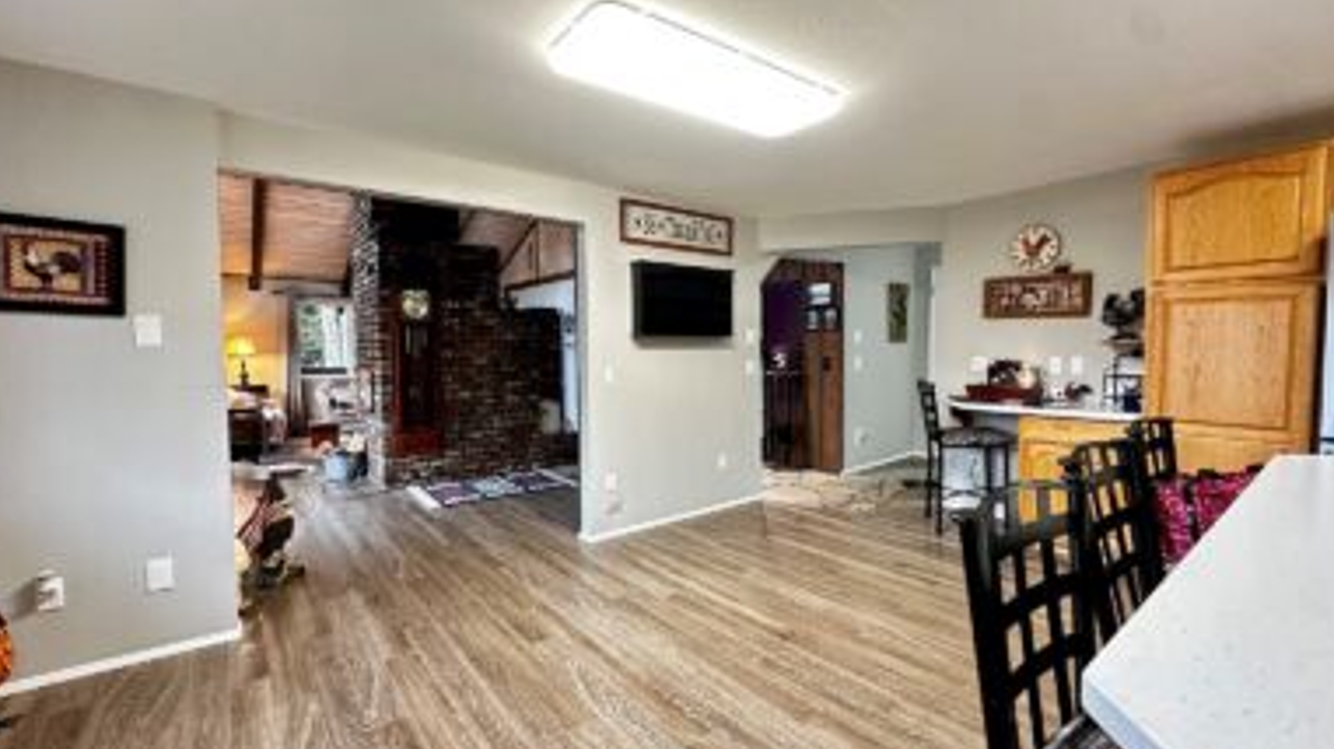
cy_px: 374
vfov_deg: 67.0
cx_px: 655
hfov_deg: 99.4
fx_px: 566
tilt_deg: -3.1
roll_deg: -0.5
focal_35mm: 16
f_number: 2.2
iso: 500
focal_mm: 2.22
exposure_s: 1/60
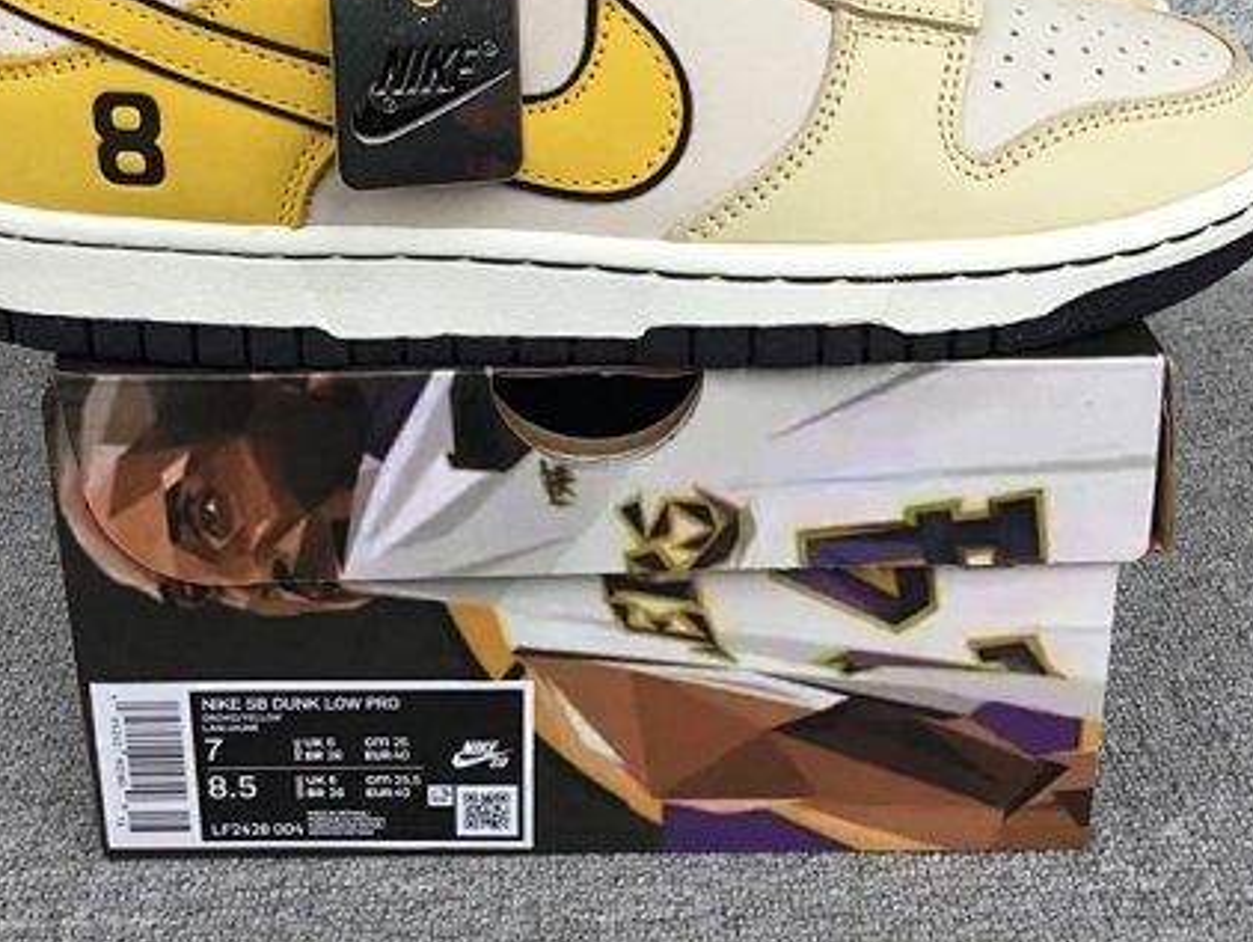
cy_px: 238
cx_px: 629
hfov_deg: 40.4
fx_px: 1702
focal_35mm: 47
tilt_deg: -21.1
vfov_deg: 30.4
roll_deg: +0.5
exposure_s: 1/100
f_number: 2.4
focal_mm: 3.3
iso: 25
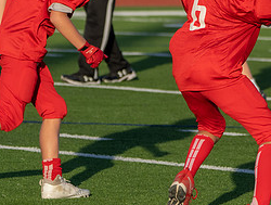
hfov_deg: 3.6
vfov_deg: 2.8
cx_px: 396
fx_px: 4240
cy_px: 60
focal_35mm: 540
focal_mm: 162
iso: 250
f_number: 5
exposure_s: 1/1250
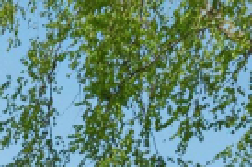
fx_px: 573
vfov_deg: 15.3
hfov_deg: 21.1
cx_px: -121
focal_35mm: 82
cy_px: 257
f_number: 8
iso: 640
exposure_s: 1/1600
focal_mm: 10
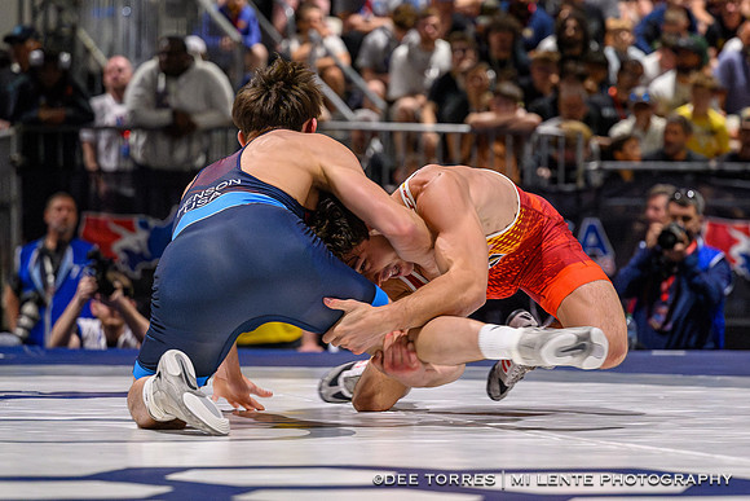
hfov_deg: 12.8
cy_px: 233
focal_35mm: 160
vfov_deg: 8.6
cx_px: 389
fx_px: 3331
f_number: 2.8
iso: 7200
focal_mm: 94
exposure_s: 1/800
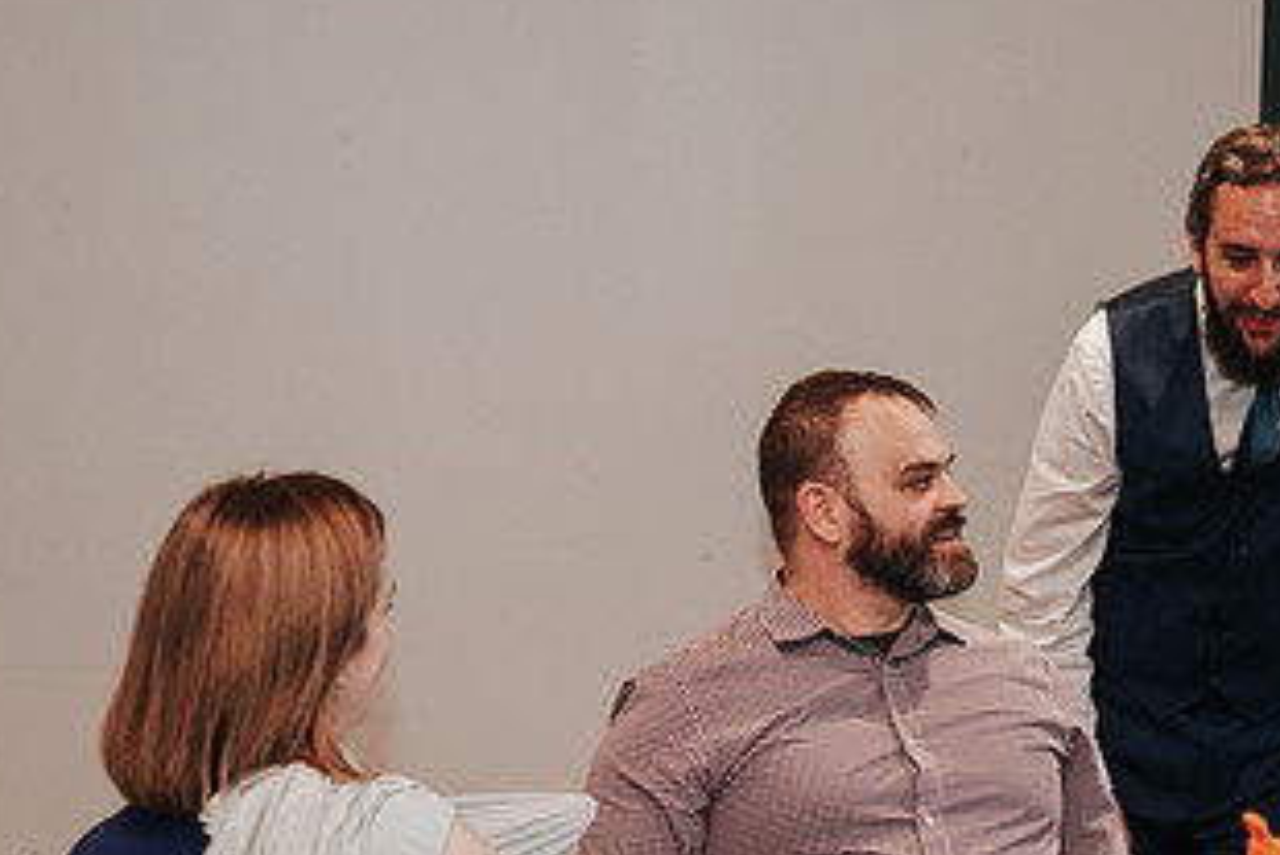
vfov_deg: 9.6
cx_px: 953
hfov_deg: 14.3
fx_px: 5087
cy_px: 497
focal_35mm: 143
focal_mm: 70
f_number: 4
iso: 1000
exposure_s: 1/60
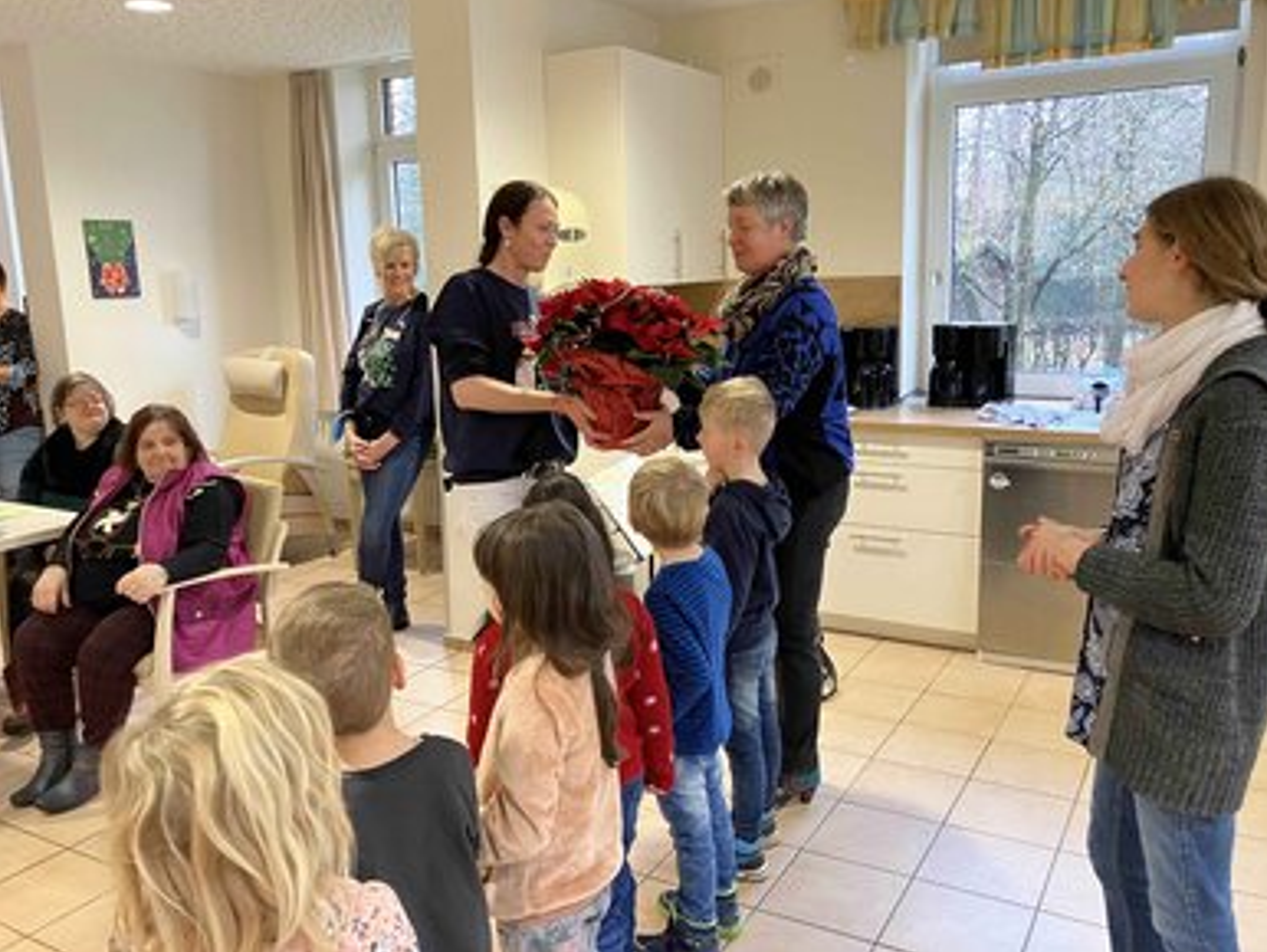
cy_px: 463
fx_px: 1062
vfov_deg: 48.3
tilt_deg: -11.5
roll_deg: +1.9
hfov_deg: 61.6
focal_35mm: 29
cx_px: 653
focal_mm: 3.99
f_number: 1.8
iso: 200
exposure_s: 1/50
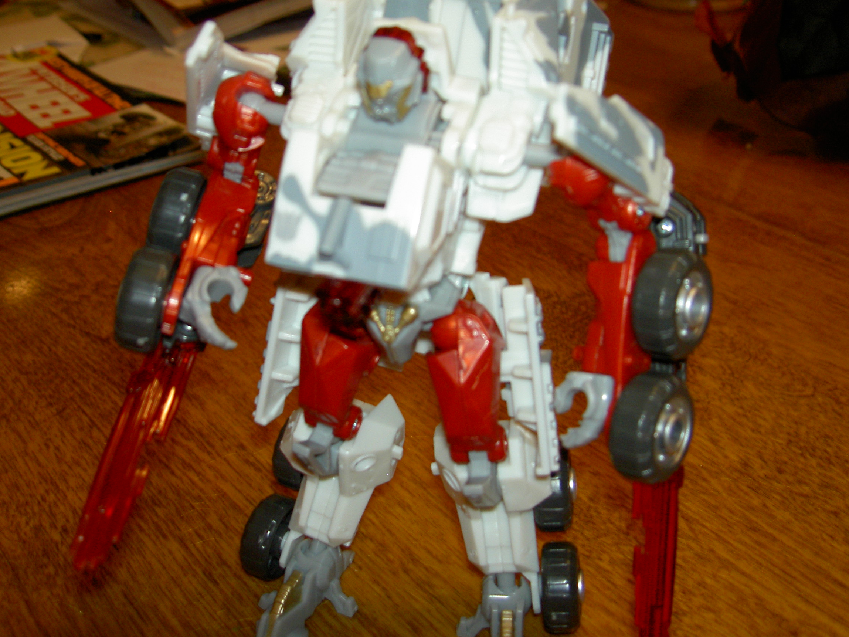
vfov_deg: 32.9
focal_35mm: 44
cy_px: 299
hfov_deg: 42.9
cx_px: 377
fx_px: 1079
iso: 100
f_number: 2.8
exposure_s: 1/59.5
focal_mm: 8
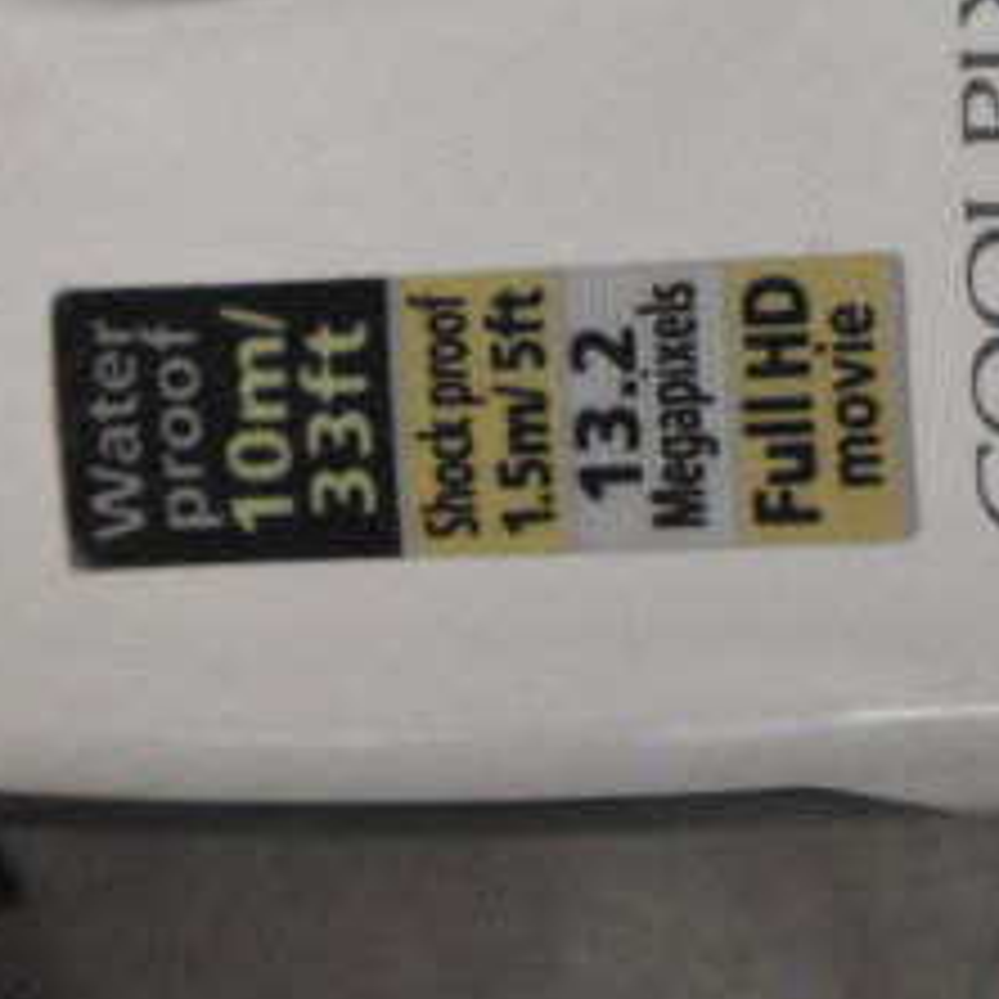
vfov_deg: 6.0
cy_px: -470
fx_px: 9428
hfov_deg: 6.1
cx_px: 477
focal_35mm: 289
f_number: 5.6
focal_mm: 55
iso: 8000
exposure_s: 1/100
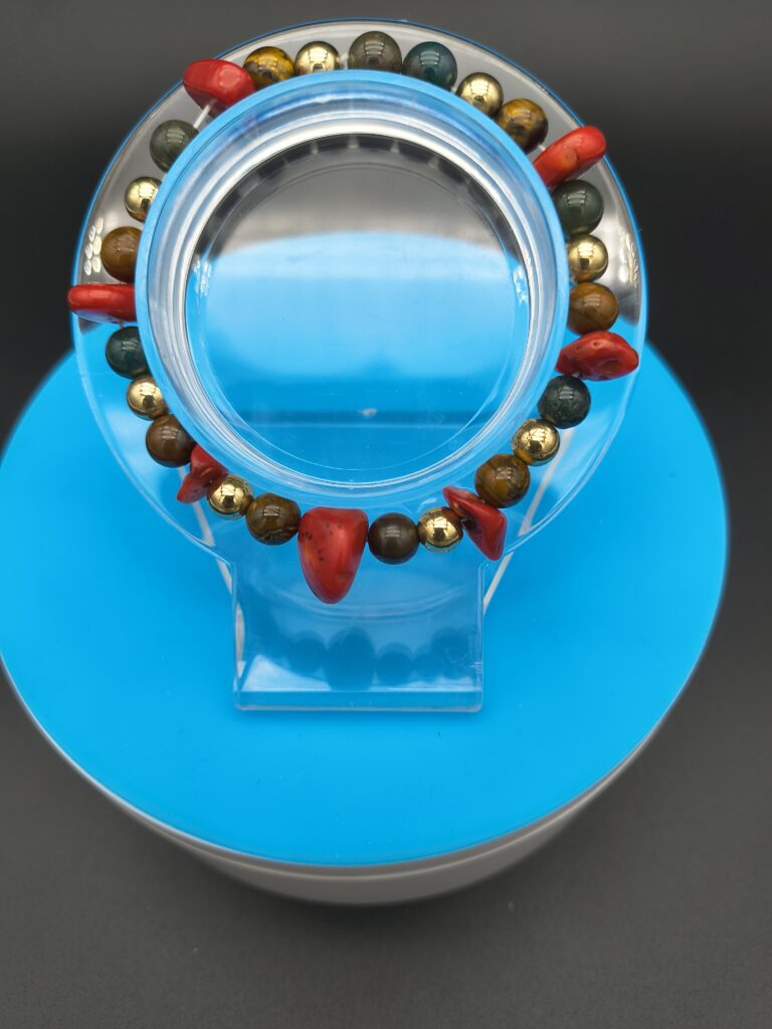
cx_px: 386
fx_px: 743
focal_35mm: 25
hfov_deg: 54.9
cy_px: 514
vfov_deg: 69.4
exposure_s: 1/120
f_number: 1.7
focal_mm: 4.68
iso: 134
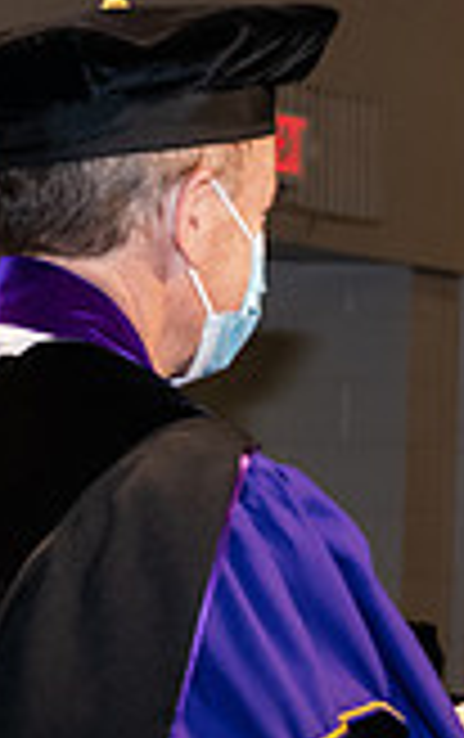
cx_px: 559
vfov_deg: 9.4
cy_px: 497
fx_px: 4496
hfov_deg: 5.9
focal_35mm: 223
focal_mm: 62
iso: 1600
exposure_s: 1/200
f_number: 6.3
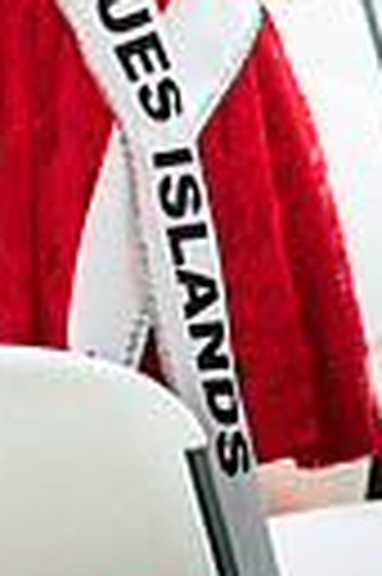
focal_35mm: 218
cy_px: -369
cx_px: -40
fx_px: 3479
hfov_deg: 6.3
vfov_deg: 9.1
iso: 14400
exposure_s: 1/100
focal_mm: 62
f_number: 6.3
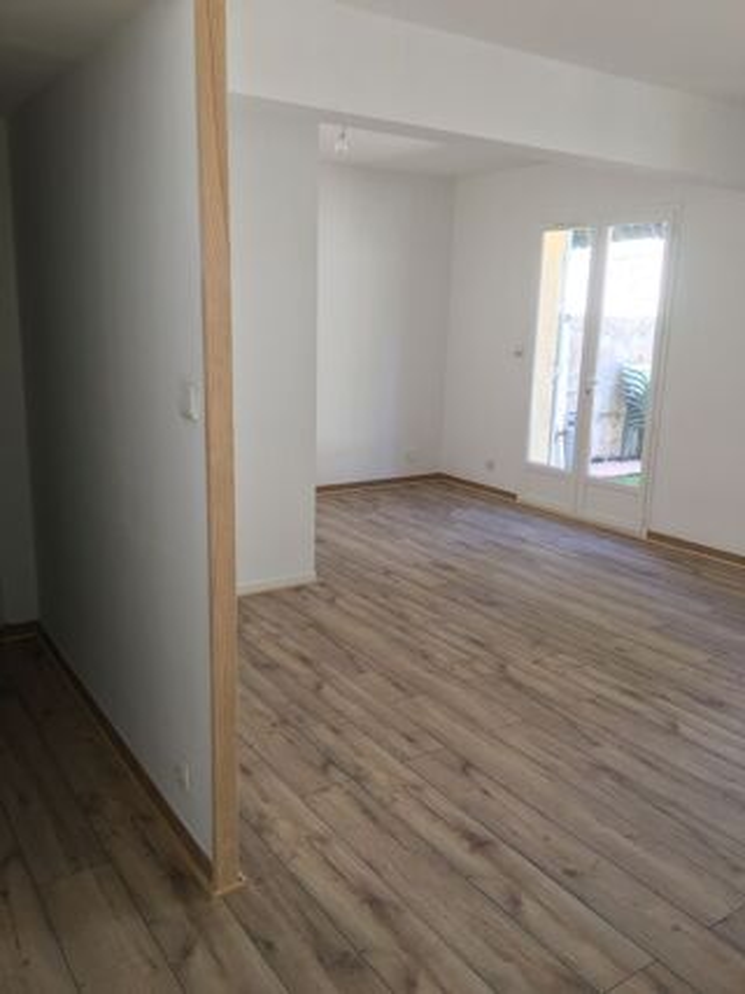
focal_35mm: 29
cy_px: 497
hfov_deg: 48.2
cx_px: 372
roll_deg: -1.2
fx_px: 833
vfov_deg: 61.7
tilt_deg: -11.9
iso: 32
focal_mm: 4.15
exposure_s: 1/50
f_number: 2.2
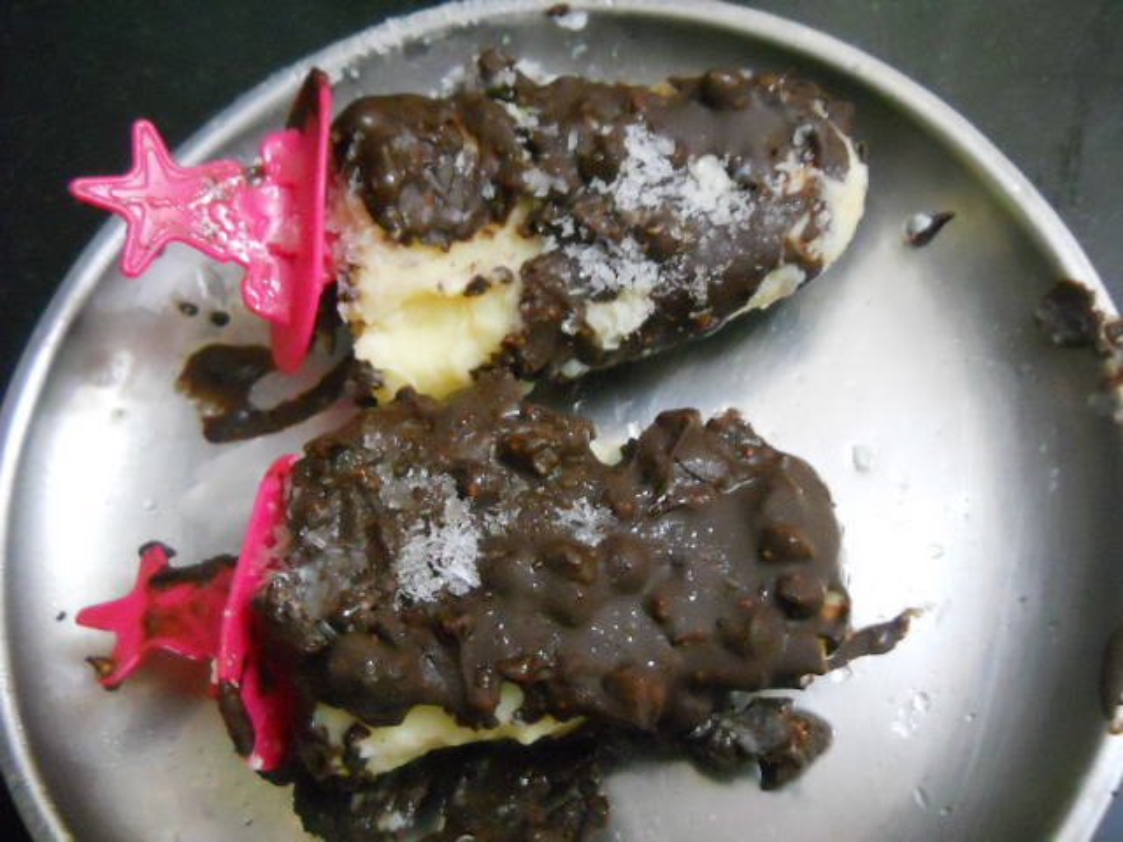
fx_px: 1330
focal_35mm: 41
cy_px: 421
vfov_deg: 35.1
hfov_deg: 45.8
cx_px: 562
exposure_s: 1/3
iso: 800
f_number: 3.1
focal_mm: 6.72
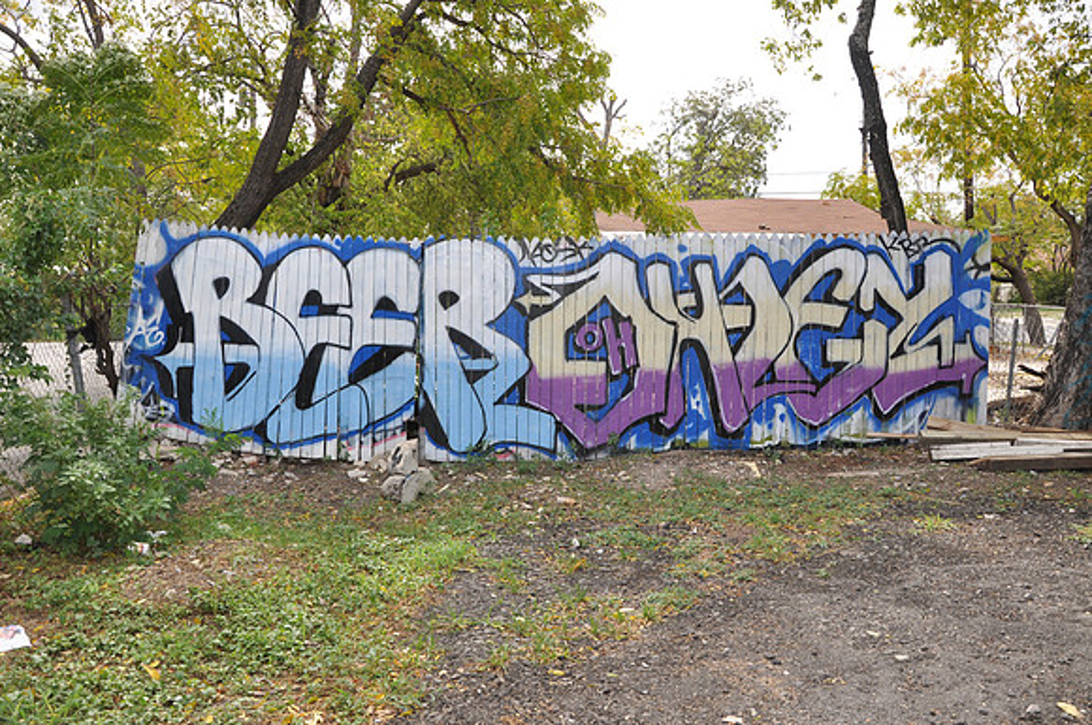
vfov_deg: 41.6
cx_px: 546
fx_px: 954
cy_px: 362
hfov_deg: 59.6
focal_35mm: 32
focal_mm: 21
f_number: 8
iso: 200
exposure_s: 1/200
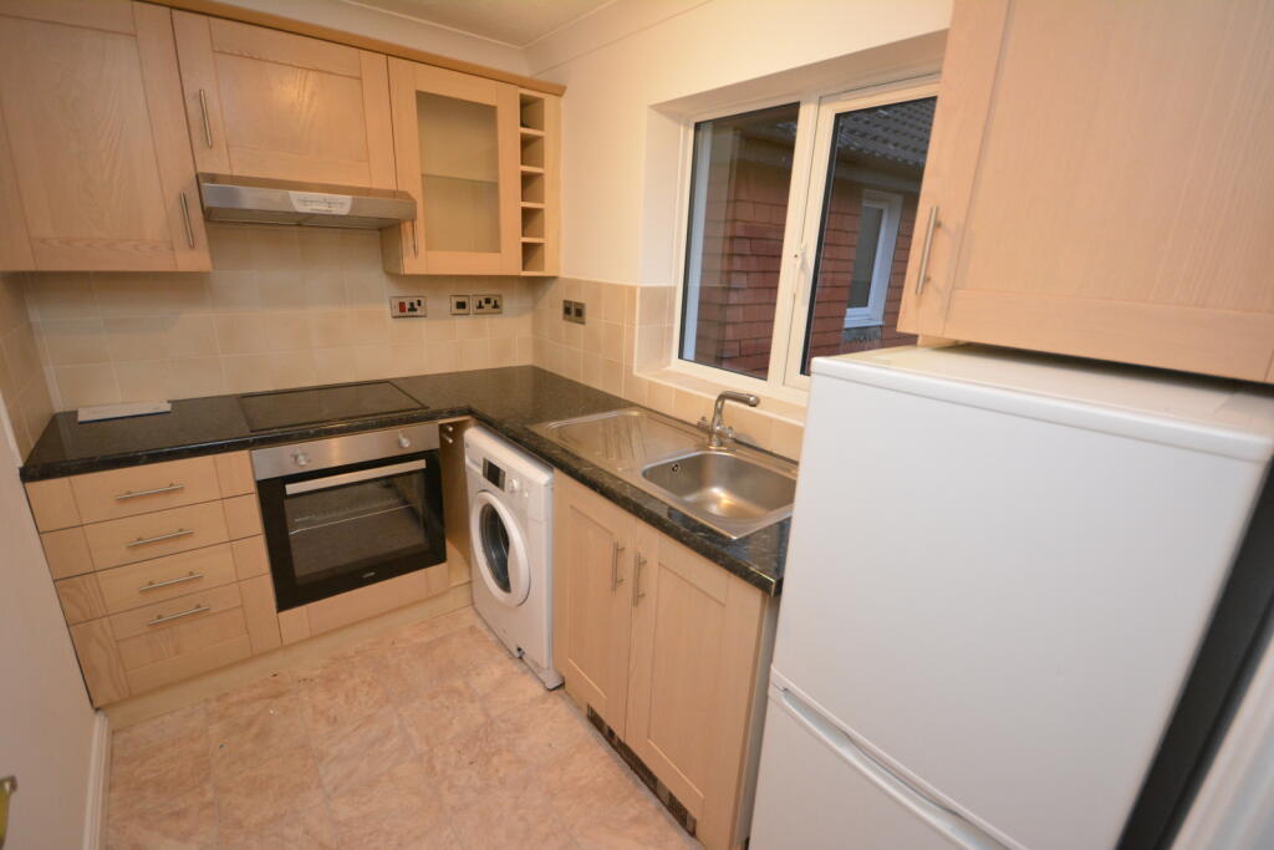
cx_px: 637
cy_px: 425
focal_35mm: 15
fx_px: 531
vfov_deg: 77.3
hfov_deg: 100.4
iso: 1800
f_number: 4
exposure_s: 1/60
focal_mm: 10
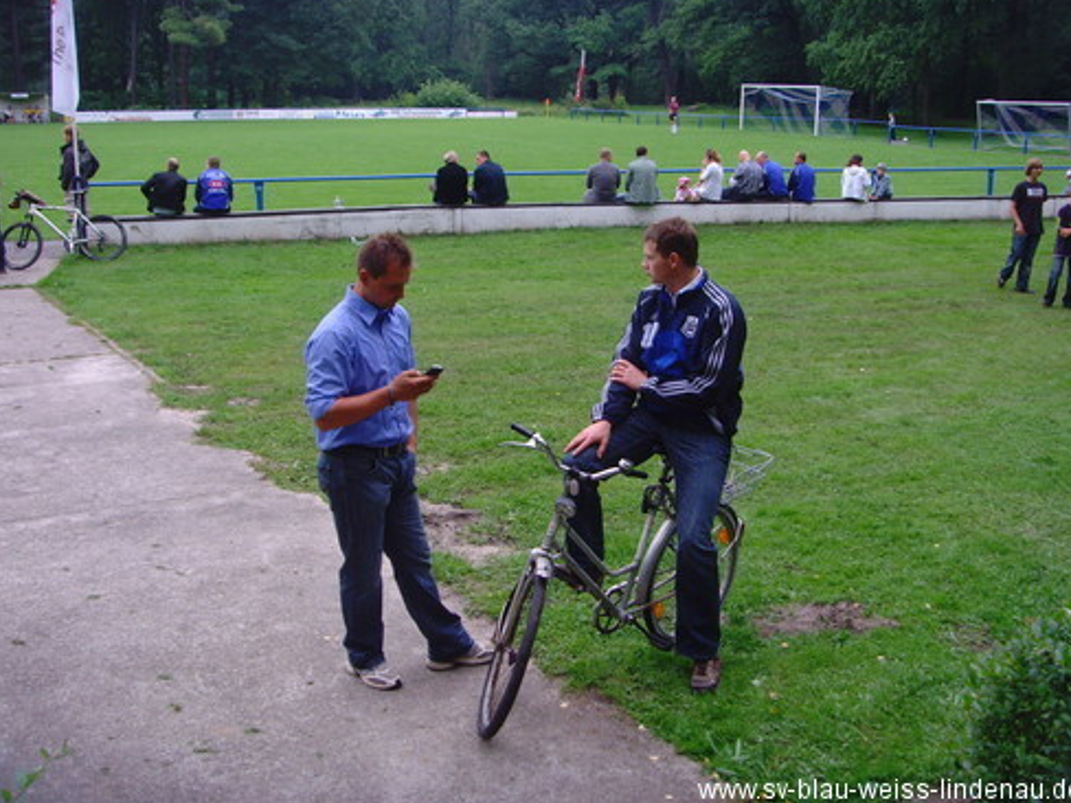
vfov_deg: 36.0
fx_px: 1238
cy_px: 396
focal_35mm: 40
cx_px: 546
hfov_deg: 46.8
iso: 160
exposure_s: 1/45
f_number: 3.5
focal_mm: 6.6
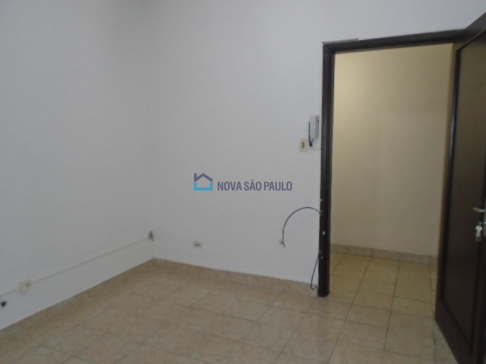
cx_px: 243
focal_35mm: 26
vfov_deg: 53.1
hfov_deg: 67.3
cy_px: 182
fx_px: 365
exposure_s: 1/30
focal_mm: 4.6
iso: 320
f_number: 3.2
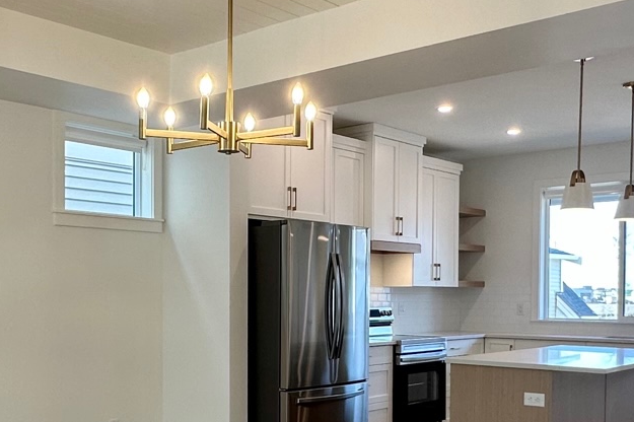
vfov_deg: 28.2
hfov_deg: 41.6
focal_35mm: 47
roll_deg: +0.2
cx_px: 239
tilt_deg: -1.7
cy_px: 320
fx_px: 827
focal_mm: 2.22
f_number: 2.2
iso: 80
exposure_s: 1/120
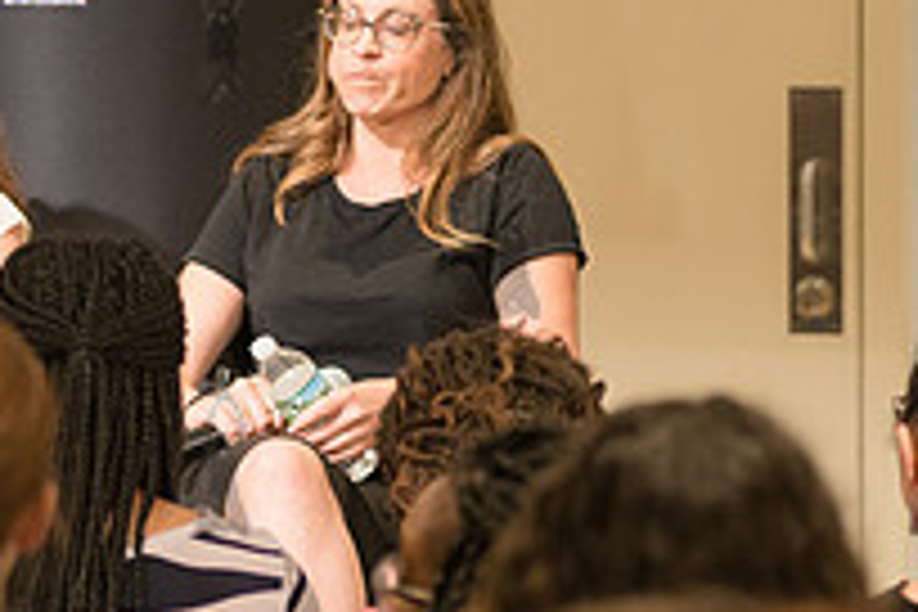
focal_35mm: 298
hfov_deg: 6.8
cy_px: 241
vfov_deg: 4.6
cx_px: -360
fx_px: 7598
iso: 2500
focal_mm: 105
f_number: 4
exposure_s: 1/125
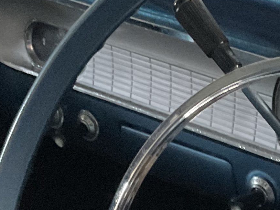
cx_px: 333
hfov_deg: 14.2
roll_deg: -1.9
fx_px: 1092
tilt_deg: -30.8
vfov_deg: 10.7
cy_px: 300
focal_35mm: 135
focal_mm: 3
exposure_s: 1/20
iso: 500
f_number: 1.8
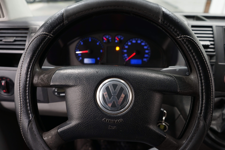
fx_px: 175
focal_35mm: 28
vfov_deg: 46.4
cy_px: 75
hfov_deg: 65.5
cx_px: 112
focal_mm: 28
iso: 400
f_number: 4.5
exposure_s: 1/5
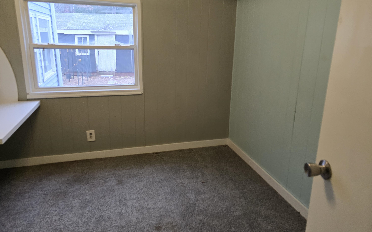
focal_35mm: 25
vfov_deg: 49.1
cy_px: 97
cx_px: 184
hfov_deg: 72.5
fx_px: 253
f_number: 1.7
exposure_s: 1/120
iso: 400
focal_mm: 6.3
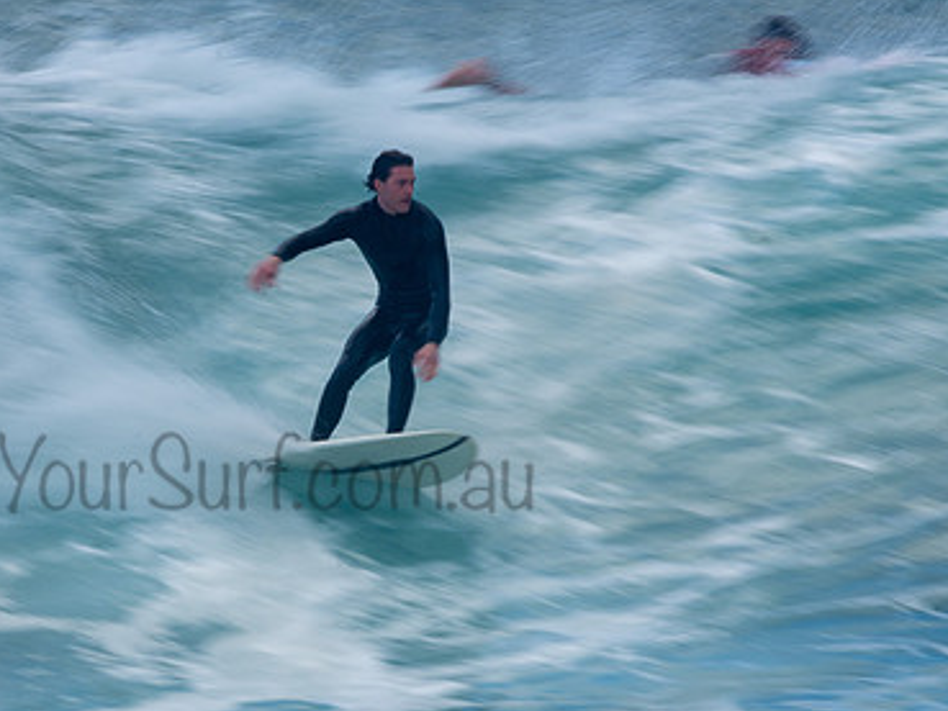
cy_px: 450
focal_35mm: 1133
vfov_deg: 1.3
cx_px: 262
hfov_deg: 1.7
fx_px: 31039
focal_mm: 500
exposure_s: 1/30
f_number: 20
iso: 100
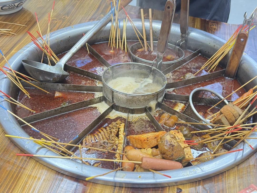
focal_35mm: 48
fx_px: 356
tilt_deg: -36.6
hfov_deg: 39.7
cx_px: 128
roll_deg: -2.0
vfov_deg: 30.3
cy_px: 96
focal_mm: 6.76
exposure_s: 1/50
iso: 100
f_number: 1.78
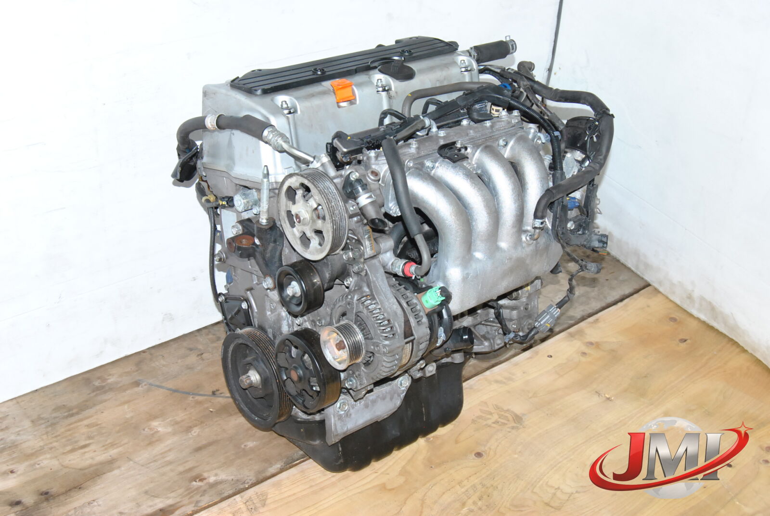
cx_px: 385
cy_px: 258
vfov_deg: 29.0
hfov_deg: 42.3
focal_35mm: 46
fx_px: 996
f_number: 9
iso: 800
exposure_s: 1/200
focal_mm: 31
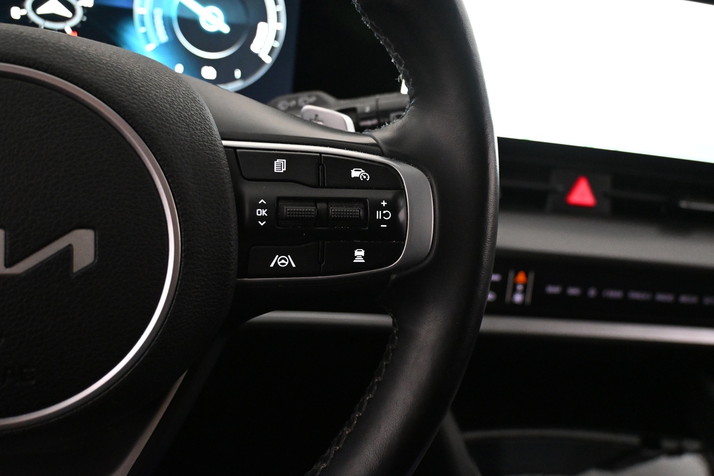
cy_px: 238
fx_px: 654
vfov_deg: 40.0
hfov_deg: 57.2
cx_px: 357
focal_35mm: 33
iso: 4000
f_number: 4
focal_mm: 22
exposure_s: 1/80
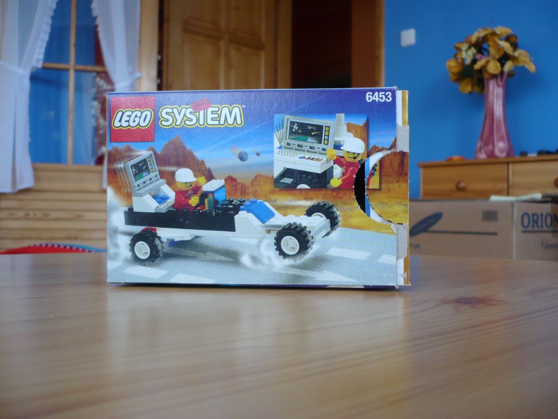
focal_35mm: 35
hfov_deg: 52.6
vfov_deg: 40.7
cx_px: 279
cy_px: 210
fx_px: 564
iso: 100
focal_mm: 5.8
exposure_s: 1/40
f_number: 2.8
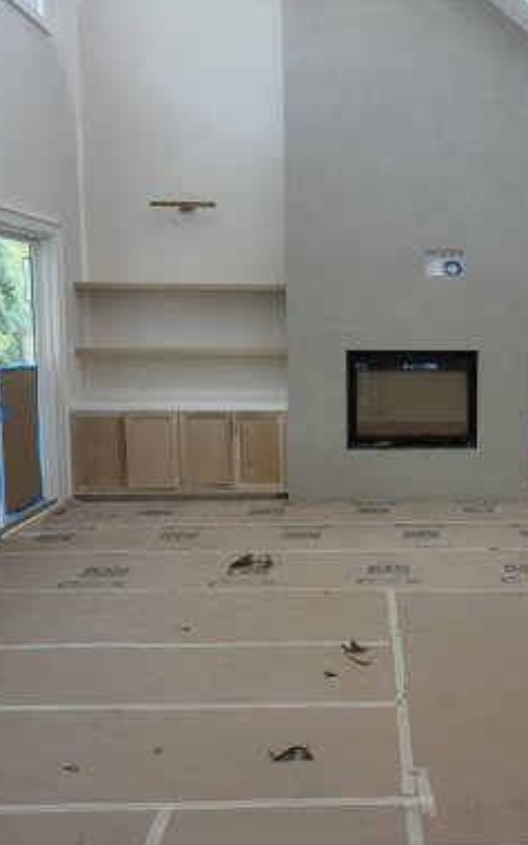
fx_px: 852
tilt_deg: -6.3
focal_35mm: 37
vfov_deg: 52.8
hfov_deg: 33.5
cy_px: 424
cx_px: 413
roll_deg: +0.4
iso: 80
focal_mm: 5.96
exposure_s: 1/120
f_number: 1.6
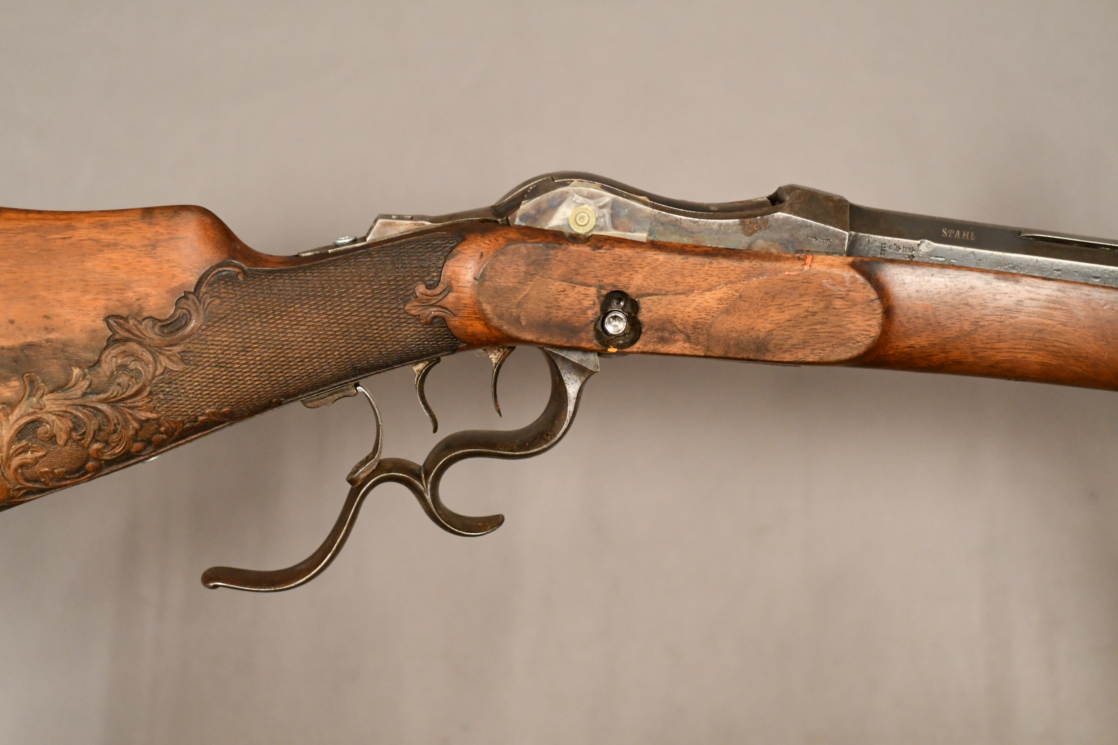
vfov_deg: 15.2
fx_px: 2795
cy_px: 372
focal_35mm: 90
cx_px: 559
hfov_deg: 22.6
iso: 2500
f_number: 3.2
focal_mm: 60
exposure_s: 1/250
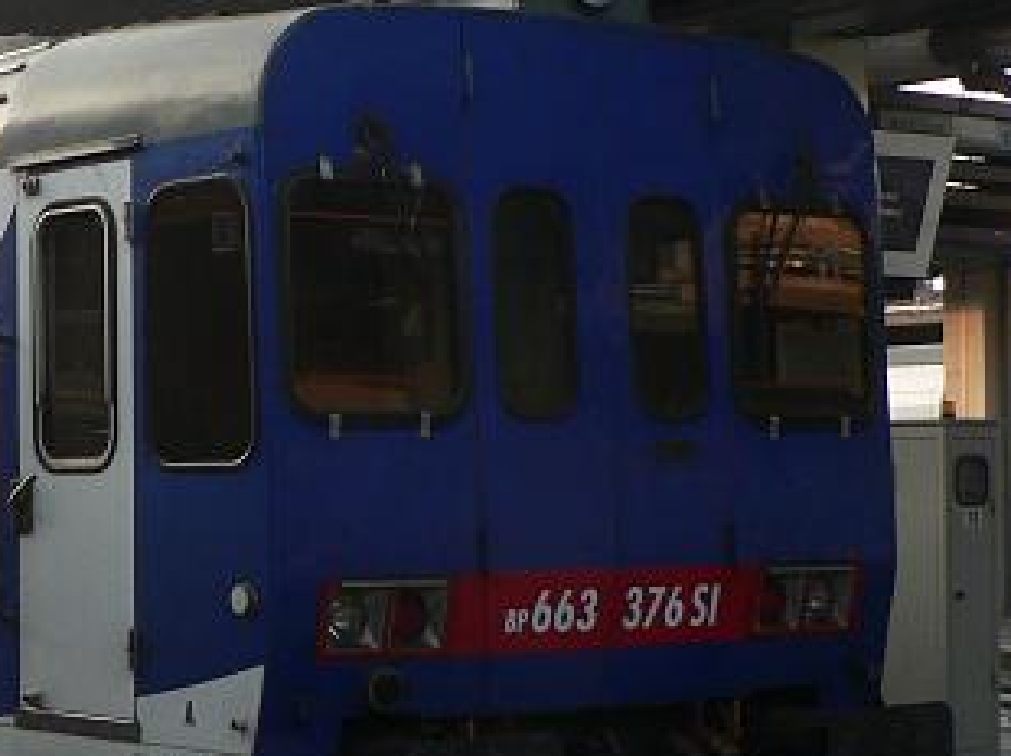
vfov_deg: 15.9
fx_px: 2714
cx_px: 108
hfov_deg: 20.7
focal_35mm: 93
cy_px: 427
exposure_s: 1/80
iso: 80
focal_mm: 6
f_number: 2.8
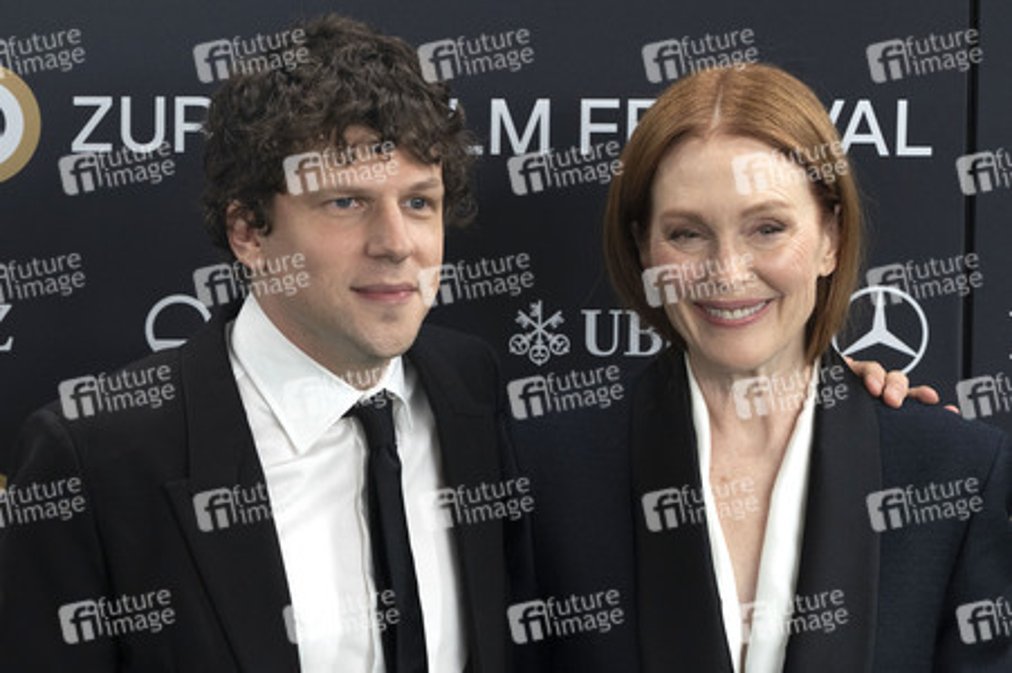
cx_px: 414
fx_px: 4778
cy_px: 276
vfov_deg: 8.1
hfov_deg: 12.1
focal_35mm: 170
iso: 2000
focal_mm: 144
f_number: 6.3
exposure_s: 1/500
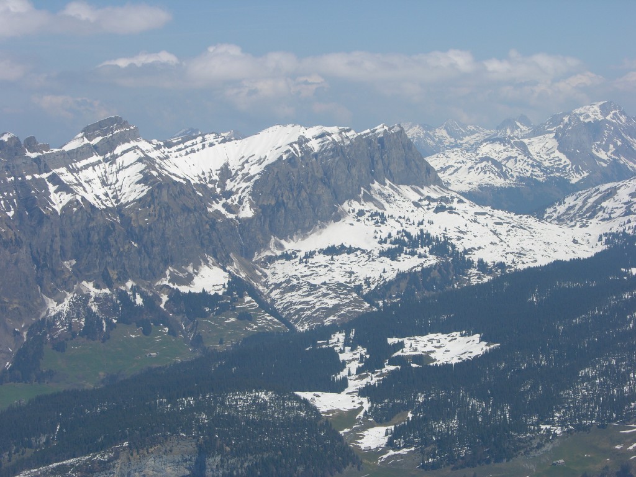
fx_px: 1507
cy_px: 238
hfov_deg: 23.8
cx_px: 318
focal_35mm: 82
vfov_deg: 18.0
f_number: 6.2
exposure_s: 1/447
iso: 50
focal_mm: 21
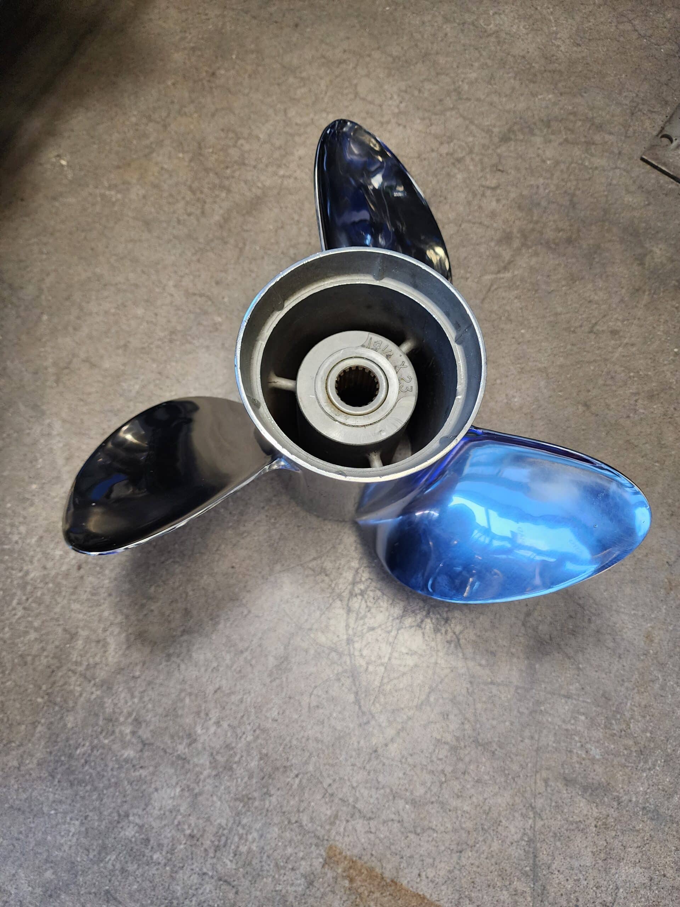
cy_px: 454
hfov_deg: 58.9
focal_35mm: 23
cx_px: 340
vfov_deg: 73.9
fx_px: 602
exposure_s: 1/120
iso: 250
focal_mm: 6.4
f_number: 1.8
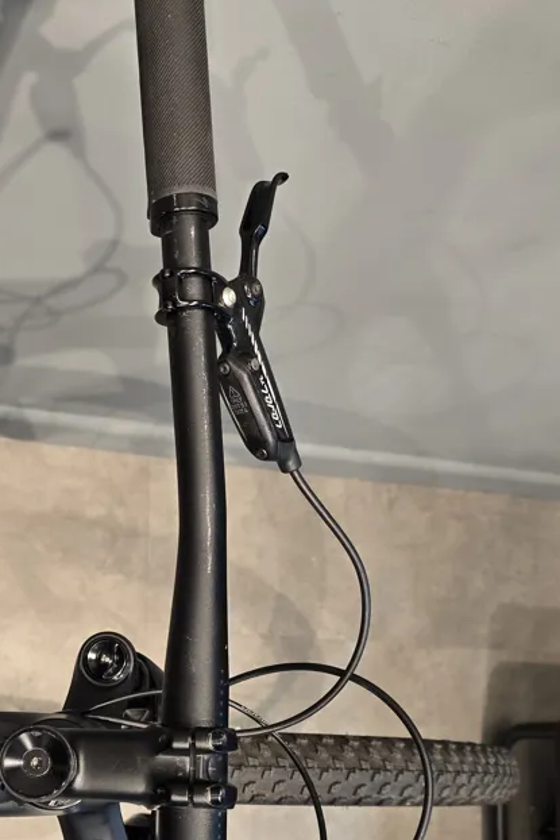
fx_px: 956
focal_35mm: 41
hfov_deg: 32.1
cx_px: 142
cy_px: 666
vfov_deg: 45.2
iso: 100
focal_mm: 6.3
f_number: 1.7
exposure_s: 1/50
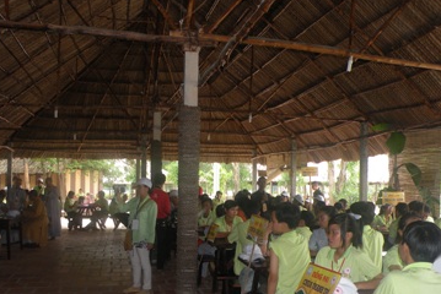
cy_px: 191
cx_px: 225
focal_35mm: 35
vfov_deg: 37.6
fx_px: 429
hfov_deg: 54.4
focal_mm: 4.7
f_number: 2.8
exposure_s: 1/49
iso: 68
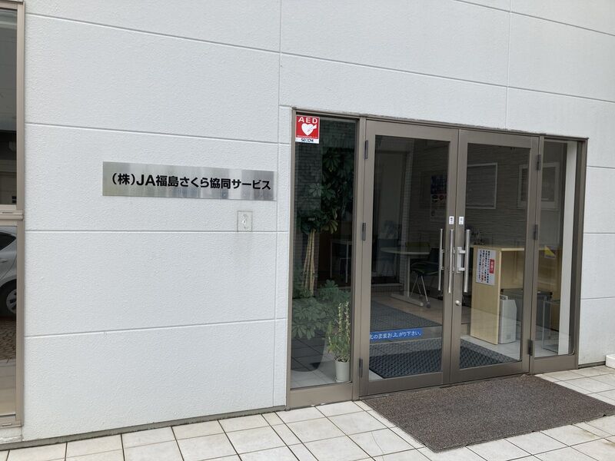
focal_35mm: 28
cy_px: 230
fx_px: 497
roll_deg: -1.0
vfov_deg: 49.7
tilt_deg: -1.9
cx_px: 308
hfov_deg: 63.4
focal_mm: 3.99
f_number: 1.8
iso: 20
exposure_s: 1/592
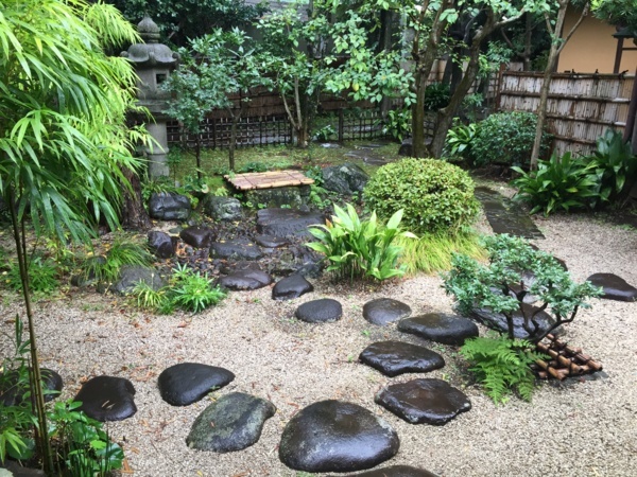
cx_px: 318
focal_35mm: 29
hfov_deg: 61.7
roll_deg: +0.4
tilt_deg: -19.1
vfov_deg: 48.2
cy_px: 238
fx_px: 534
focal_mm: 4.15
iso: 32
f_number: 2.2
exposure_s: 1/40
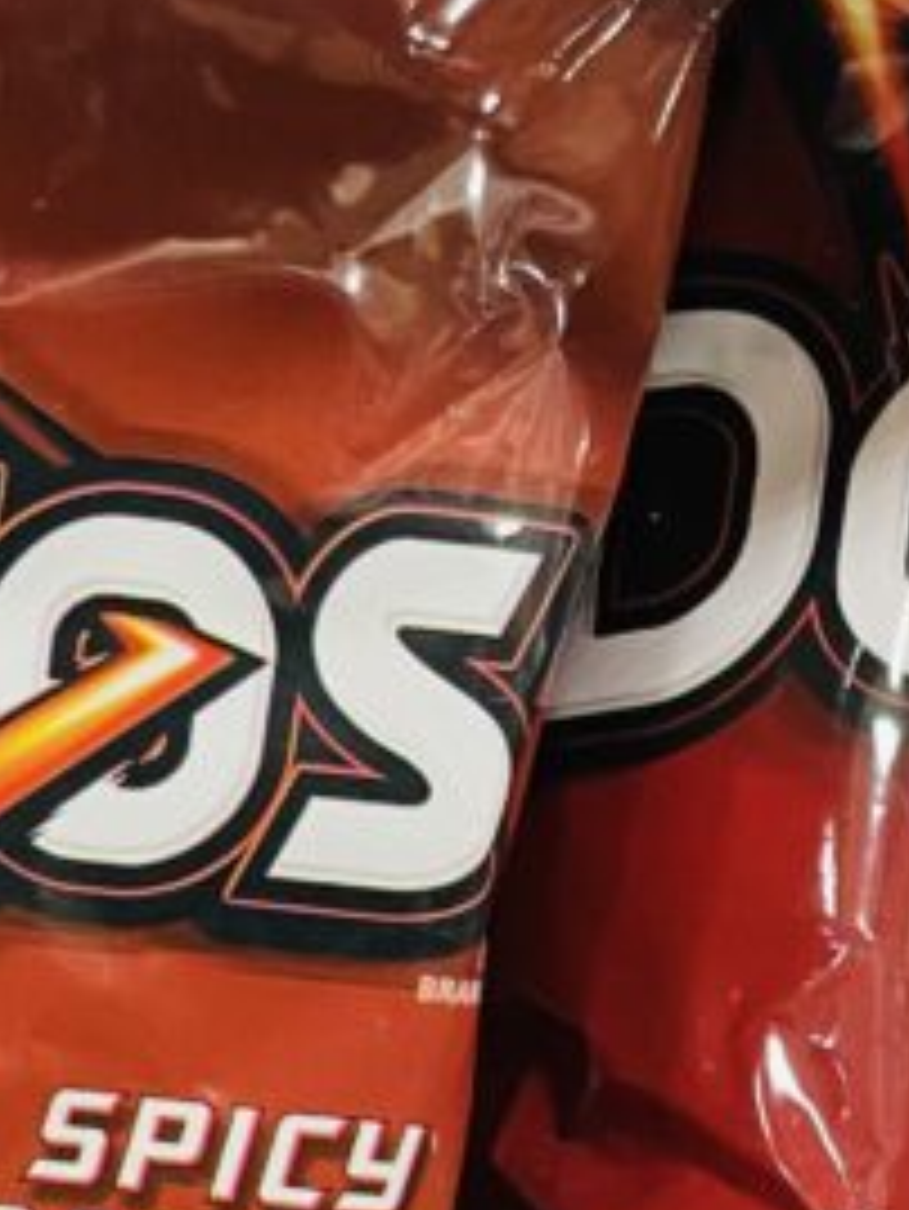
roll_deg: +1.9
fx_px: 3464
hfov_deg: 14.3
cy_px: 1772
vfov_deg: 17.9
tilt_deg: -23.1
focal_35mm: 99
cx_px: -292
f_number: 1.6
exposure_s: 1/60
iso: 200
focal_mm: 4.2
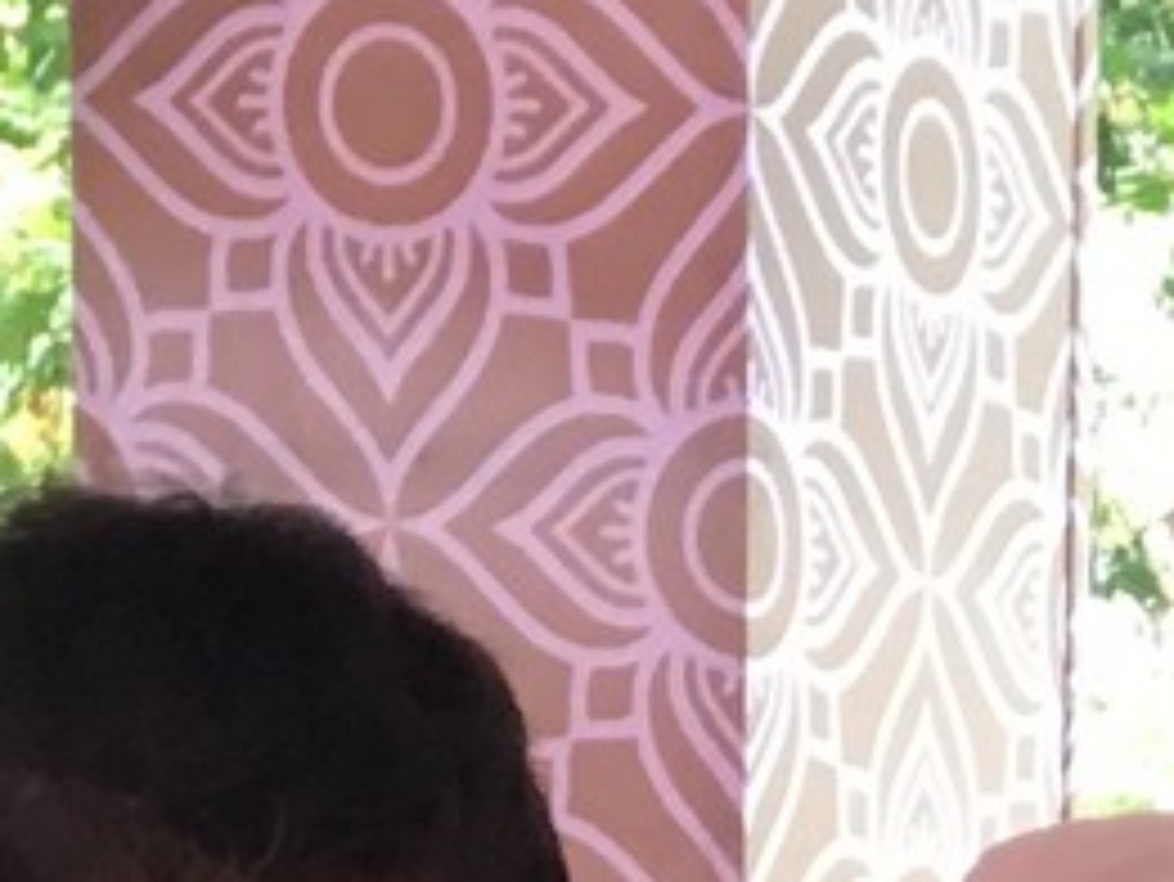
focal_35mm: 222
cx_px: 2186
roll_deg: -2.5
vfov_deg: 6.1
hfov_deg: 8.5
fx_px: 7533
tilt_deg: -11.1
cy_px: 2758
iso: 64
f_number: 2.2
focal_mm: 4.15
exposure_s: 1/33
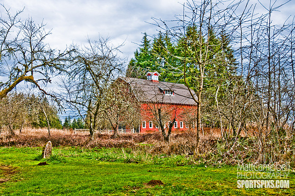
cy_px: 98
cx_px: 148
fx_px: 356
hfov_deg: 45.0
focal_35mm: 44
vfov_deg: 30.8
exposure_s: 1/800
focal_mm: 29
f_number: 4.5
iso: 200
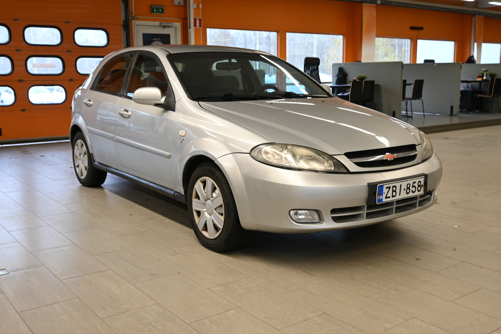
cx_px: 250
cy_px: 167
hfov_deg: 52.2
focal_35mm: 37
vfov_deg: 36.2
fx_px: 511
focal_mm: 24.5
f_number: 4.2
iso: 320
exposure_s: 1/40
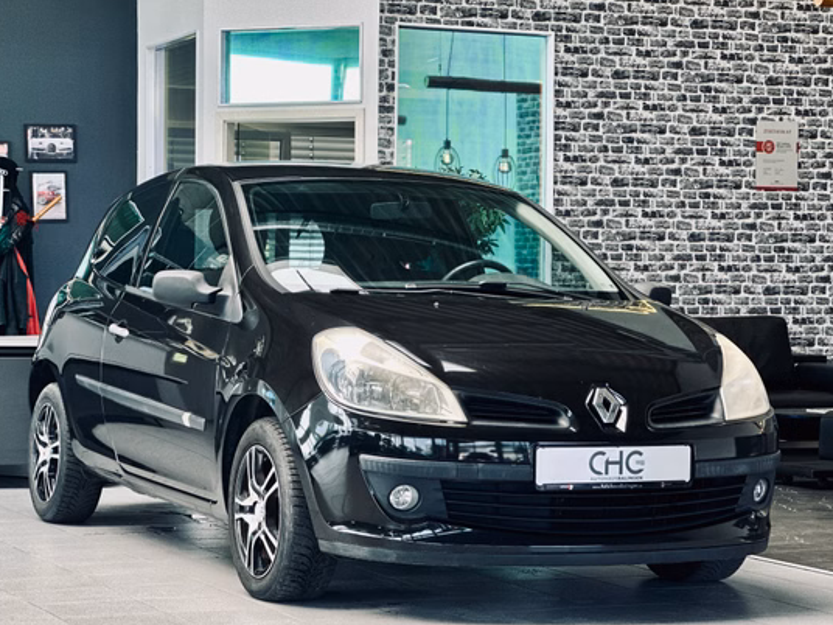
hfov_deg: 21.3
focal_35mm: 92
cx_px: 403
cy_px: 340
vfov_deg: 16.1
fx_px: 2214
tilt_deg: -1.0
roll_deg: -0.1
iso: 125
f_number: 2.8
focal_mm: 9
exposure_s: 1/121
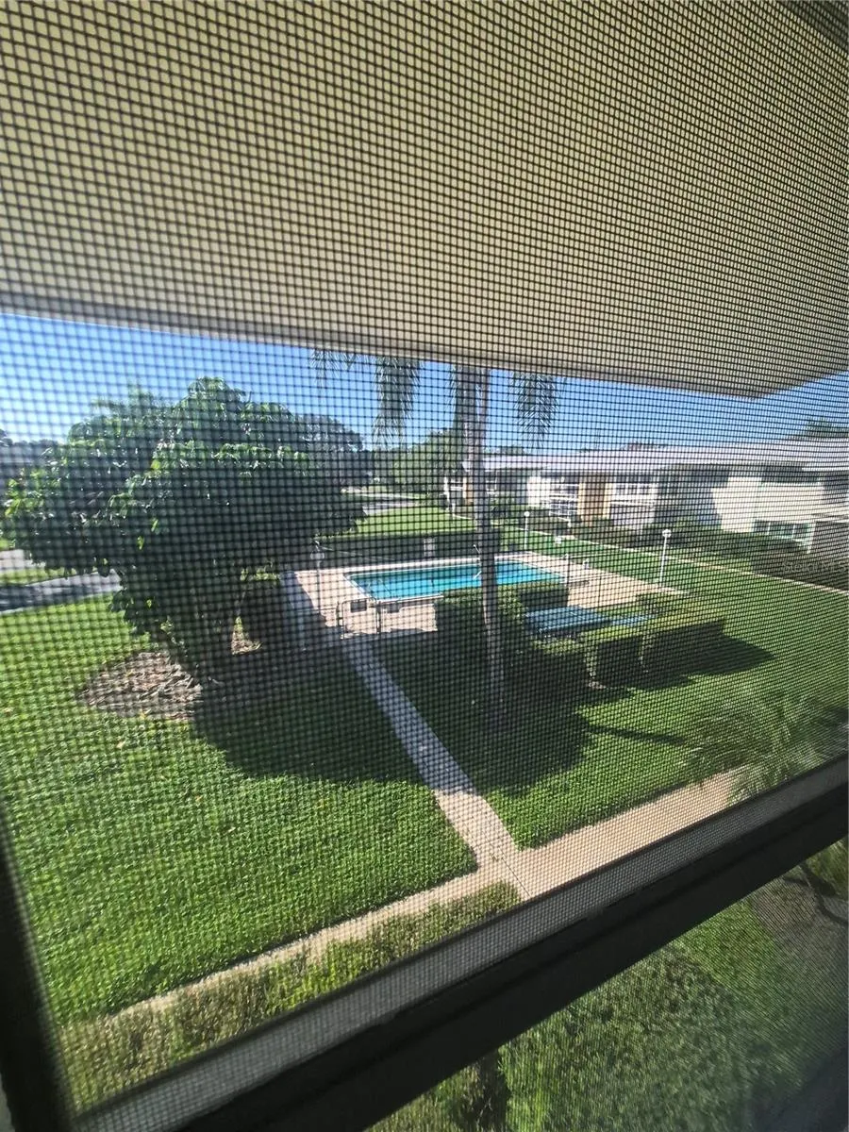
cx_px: 424
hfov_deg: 89.9
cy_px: 566
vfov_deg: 106.2
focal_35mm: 13
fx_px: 425
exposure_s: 1/1996
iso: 125
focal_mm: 1.74
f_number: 2.2
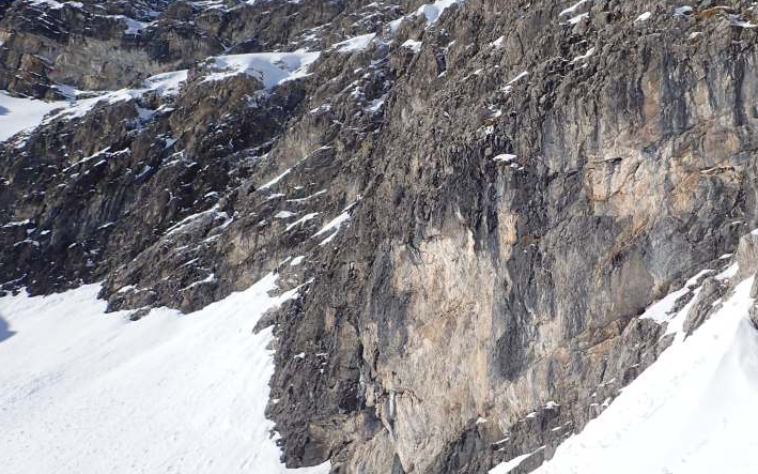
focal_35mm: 39
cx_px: 521
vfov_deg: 32.7
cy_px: 208
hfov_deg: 49.3
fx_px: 806
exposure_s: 1/640
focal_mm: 4.5
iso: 200
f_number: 8
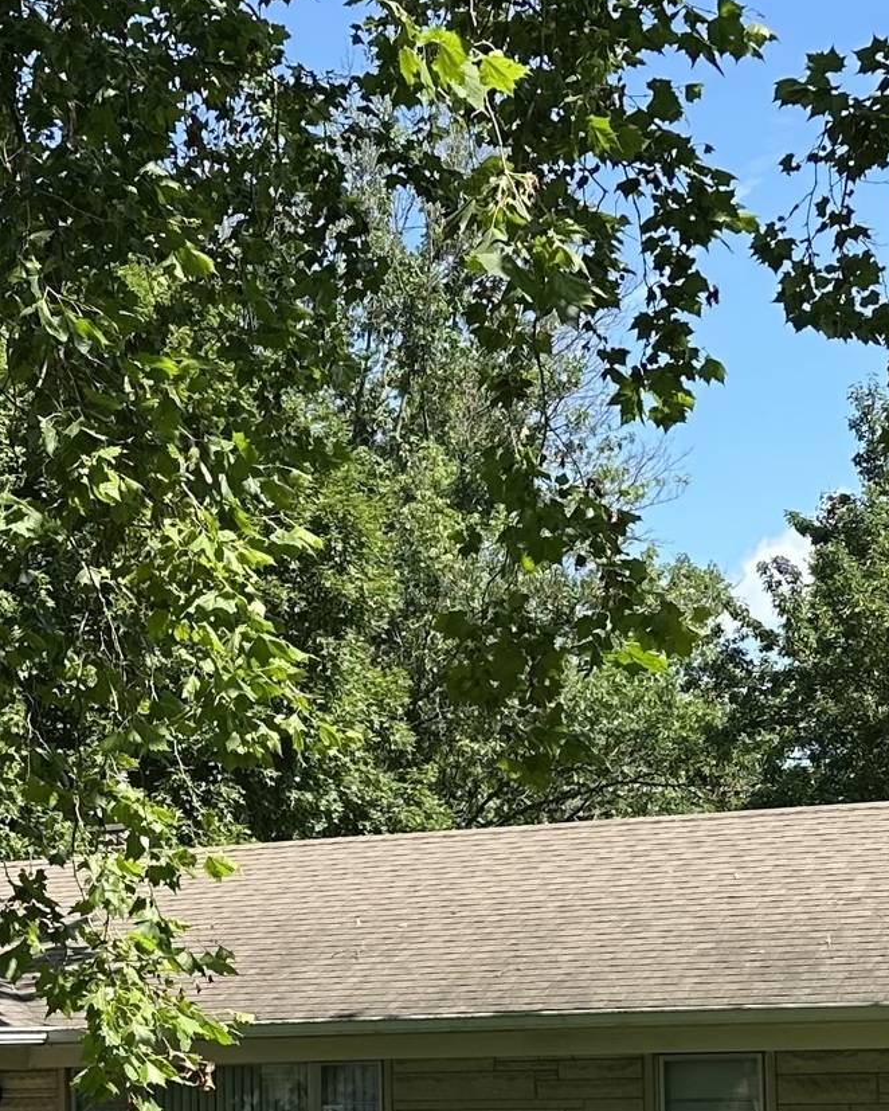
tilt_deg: +3.1
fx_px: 2860
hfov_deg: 17.6
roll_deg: +0.6
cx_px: 214
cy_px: 948
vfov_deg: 21.6
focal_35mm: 87
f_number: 1.78
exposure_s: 1/1304
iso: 80
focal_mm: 6.86
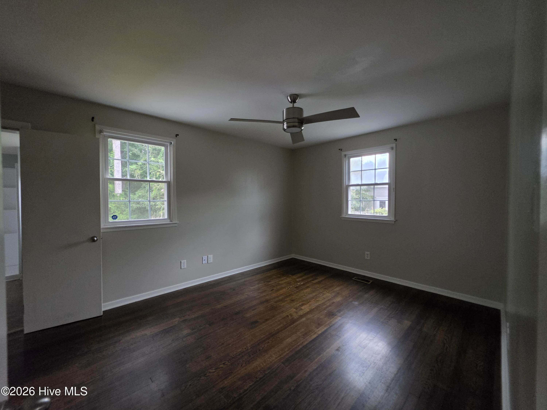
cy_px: 205
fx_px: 205
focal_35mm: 13
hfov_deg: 106.2
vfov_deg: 89.9
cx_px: 274
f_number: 1.9
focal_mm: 2.2
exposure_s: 1/40
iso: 1000
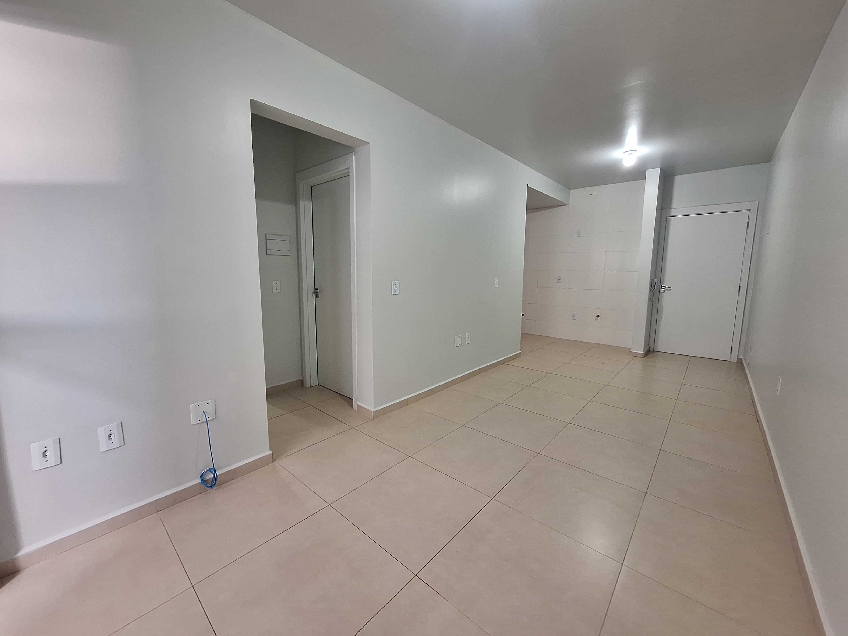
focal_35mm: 13
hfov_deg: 106.2
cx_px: 424
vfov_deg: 89.9
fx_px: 318
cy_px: 318
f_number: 2.2
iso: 160
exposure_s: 1/40
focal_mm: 1.74
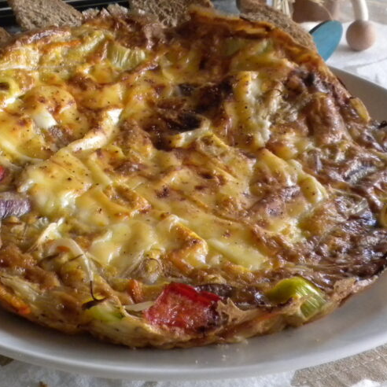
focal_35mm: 68
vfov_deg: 25.2
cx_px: 120
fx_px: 860
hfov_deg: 25.2
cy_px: 126
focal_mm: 6.6
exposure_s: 1/30.3
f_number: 3.5
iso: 400
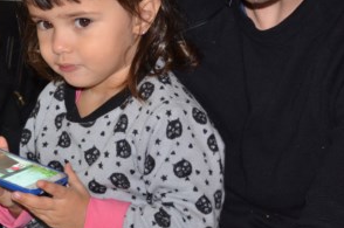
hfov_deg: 13.9
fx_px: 1403
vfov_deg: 9.3
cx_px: 75
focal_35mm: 147
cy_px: 78
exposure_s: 1/60
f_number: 4.5
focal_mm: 45
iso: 800
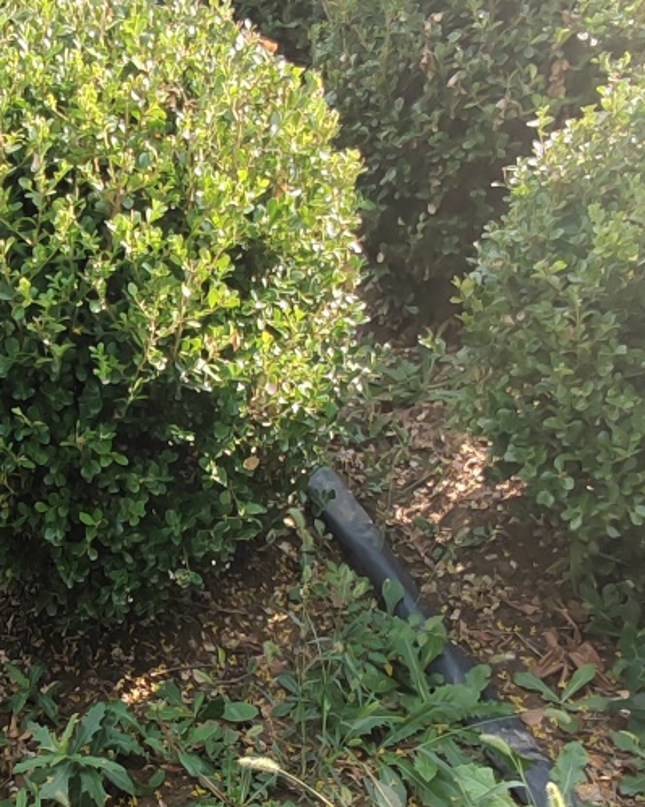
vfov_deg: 39.9
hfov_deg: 31.1
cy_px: 534
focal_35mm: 46
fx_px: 1098
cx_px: 52
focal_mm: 1.68
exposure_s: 1/250
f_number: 2.2
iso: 100
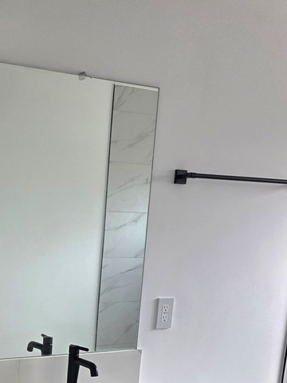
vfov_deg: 35.5
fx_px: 542
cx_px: 9
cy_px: 377
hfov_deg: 28.1
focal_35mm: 49
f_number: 1.7
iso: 40
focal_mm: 6.3
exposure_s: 1/182
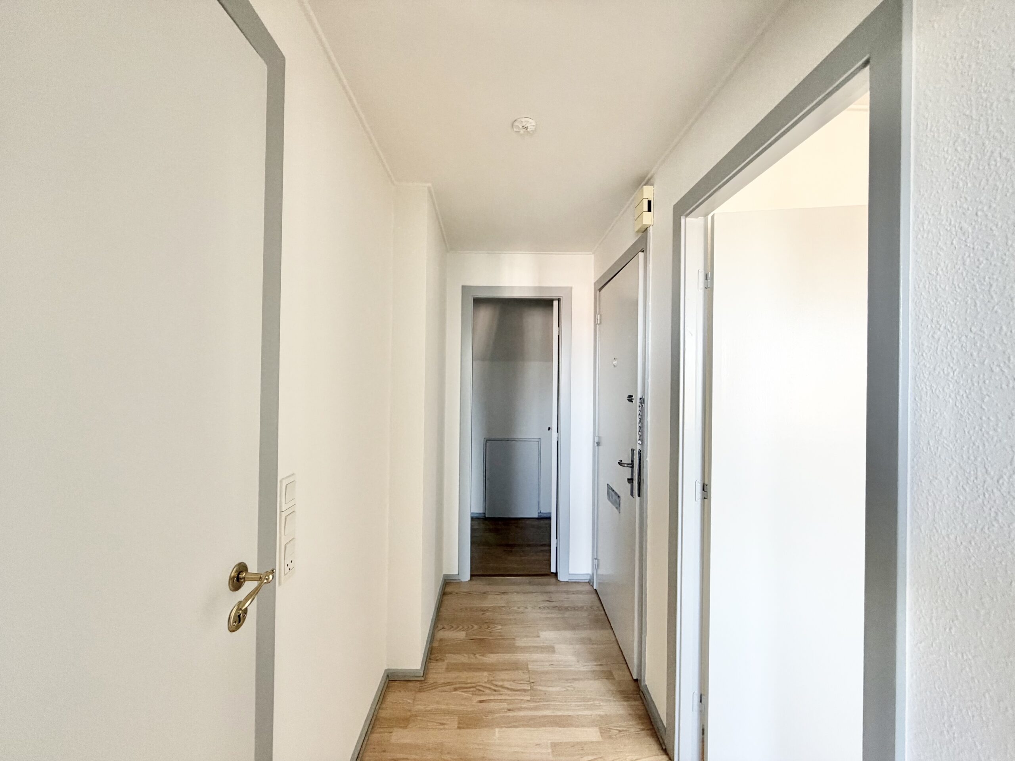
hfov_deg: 102.1
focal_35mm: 14
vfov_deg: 85.7
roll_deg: -1.2
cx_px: 508
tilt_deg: +0.2
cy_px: 380
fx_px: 411
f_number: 2.2
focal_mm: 2.22
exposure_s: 1/50
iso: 200
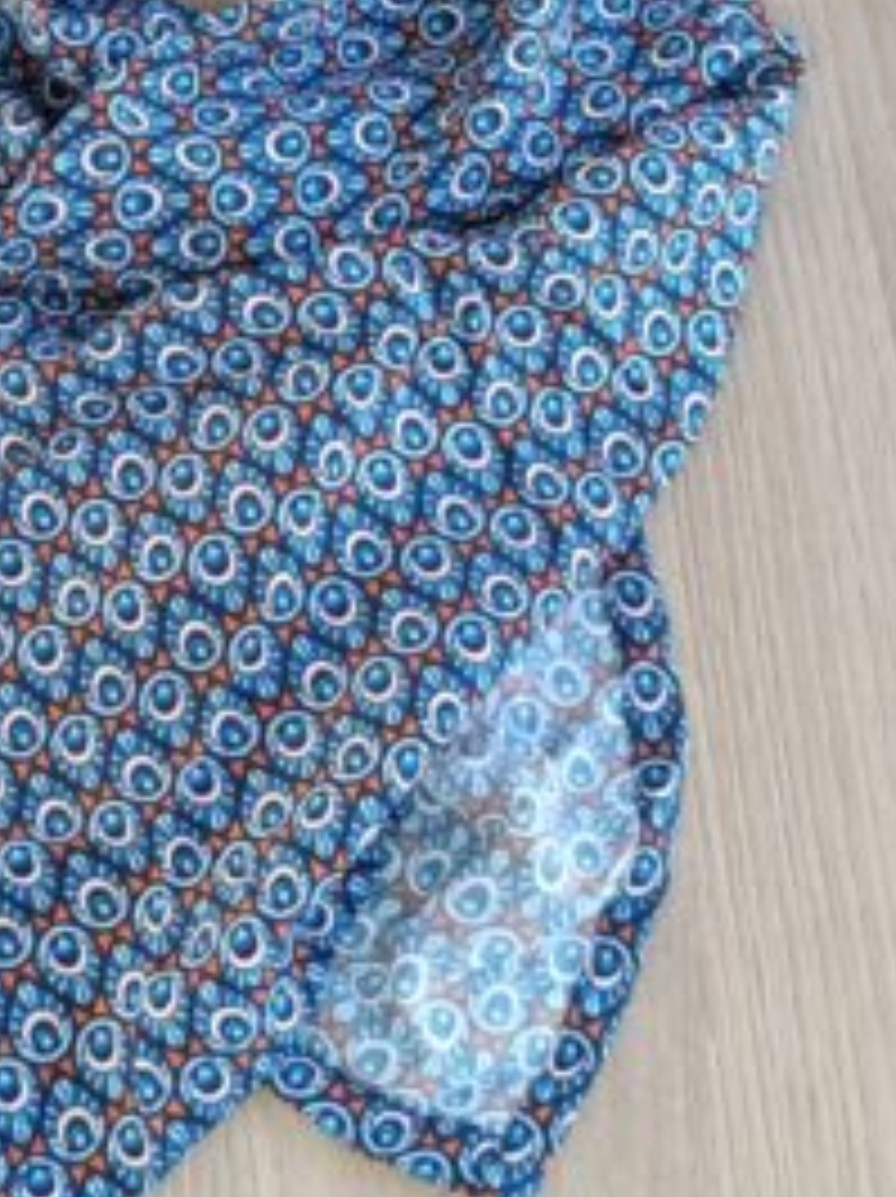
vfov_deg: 21.4
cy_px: 310
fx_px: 3146
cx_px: 230
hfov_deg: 16.1
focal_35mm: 91
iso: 541
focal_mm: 4.94
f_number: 1.5
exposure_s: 1/101
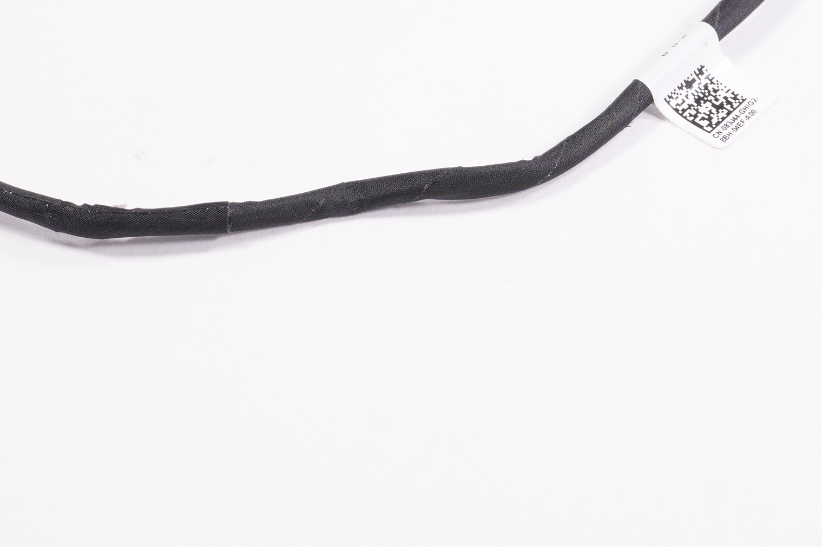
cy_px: 89
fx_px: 2372
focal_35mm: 104
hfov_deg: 19.6
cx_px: 340
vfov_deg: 13.1
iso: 2500
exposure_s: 1/500
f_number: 9
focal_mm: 35
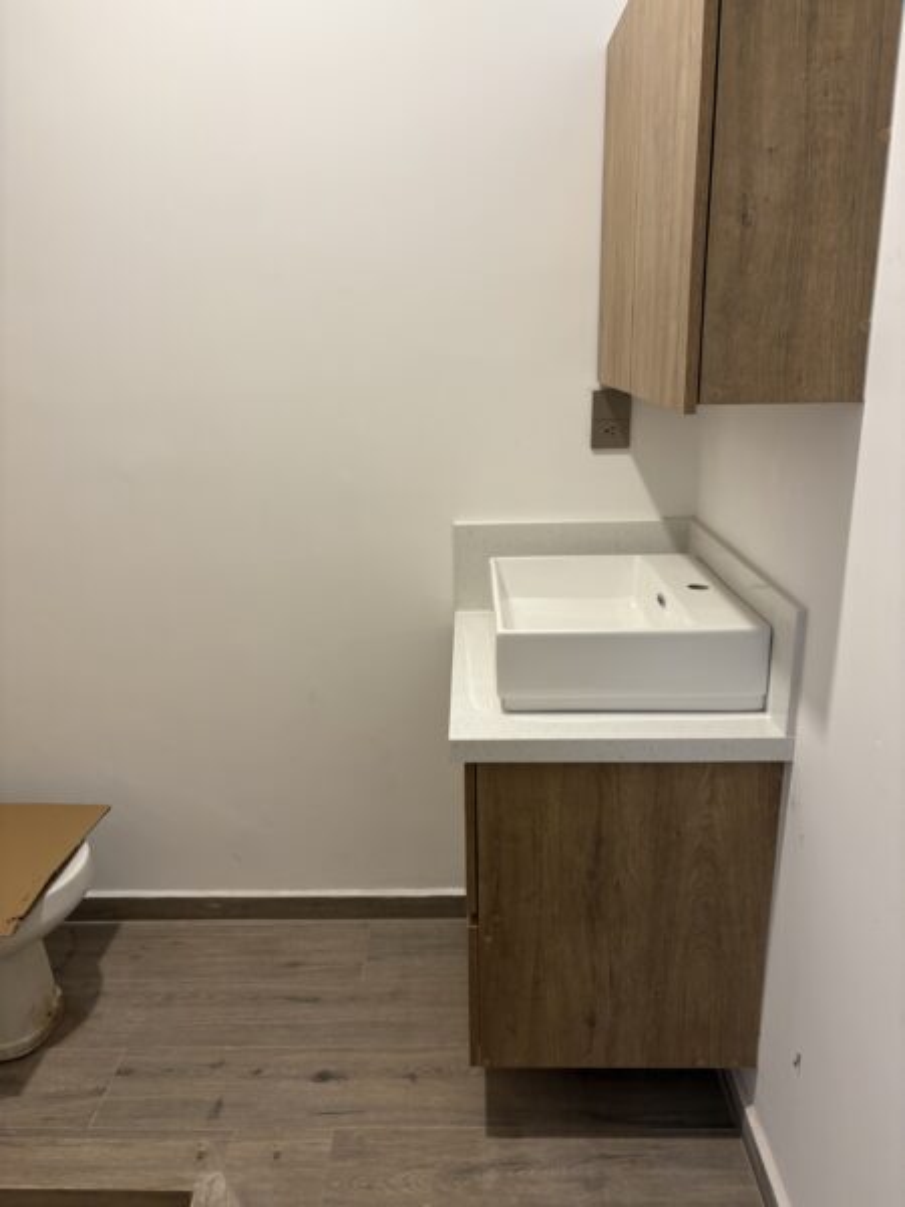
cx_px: 452
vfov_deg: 67.3
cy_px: 604
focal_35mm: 26
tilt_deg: -16.1
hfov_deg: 53.1
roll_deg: +0.9
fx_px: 906
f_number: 1.6
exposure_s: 1/60
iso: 125
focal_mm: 5.96
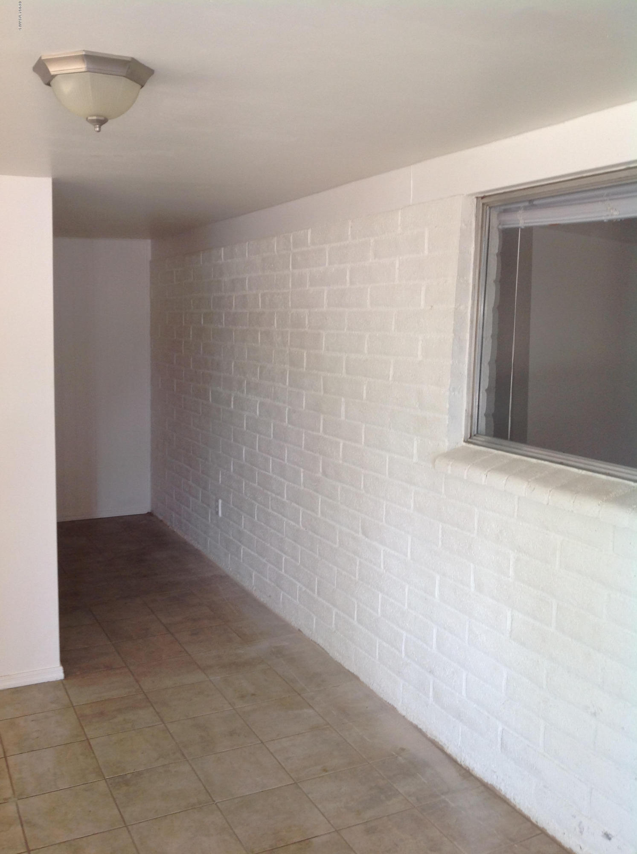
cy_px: 427
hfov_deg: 40.6
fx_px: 861
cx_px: 318
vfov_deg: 52.7
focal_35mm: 35
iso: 50
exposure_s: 1/24
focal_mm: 4.28
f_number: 2.4
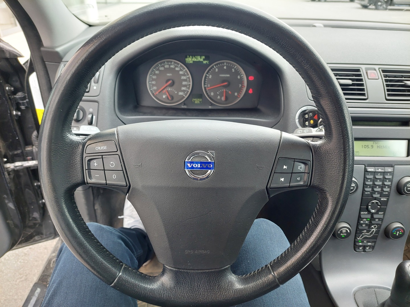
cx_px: 205
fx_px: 296
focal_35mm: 25
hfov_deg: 69.4
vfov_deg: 54.9
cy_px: 154
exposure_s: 1/50
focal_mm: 5.23
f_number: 1.8
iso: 100
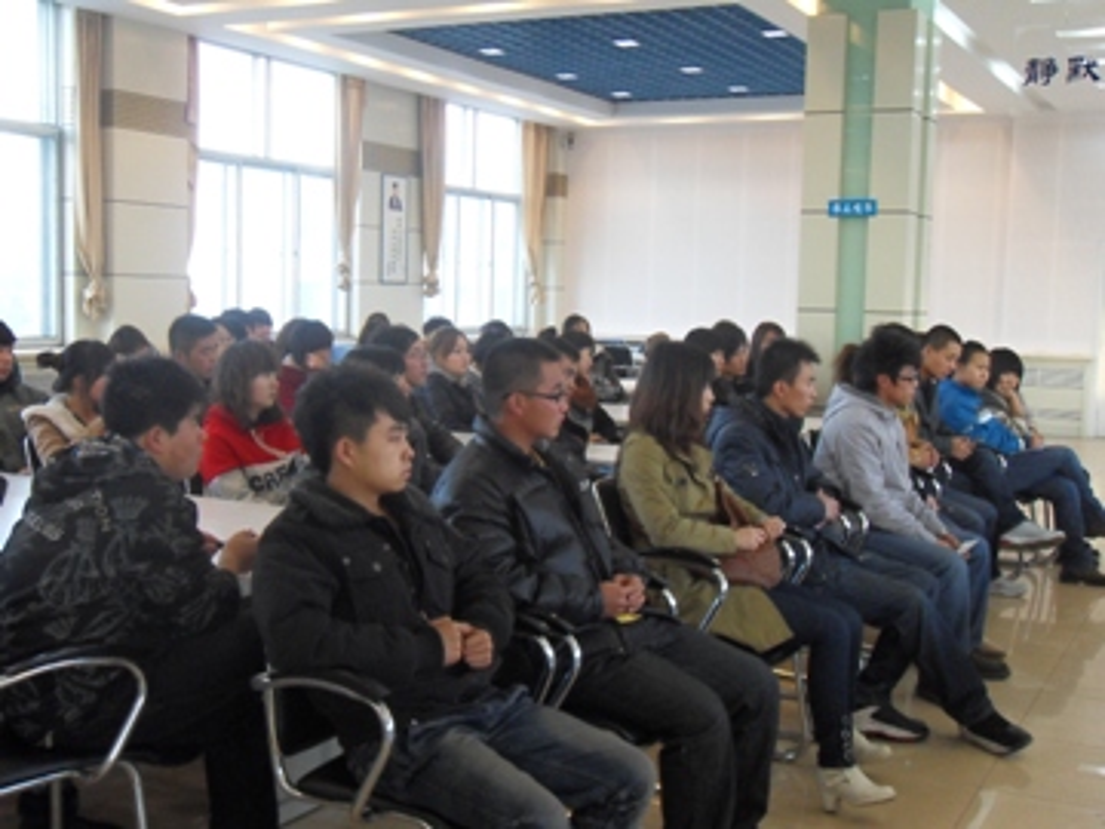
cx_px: 552
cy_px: 414
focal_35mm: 43
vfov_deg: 33.6
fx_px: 1373
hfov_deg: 43.9
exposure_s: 1/20
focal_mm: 7.9
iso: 400
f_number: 3.9
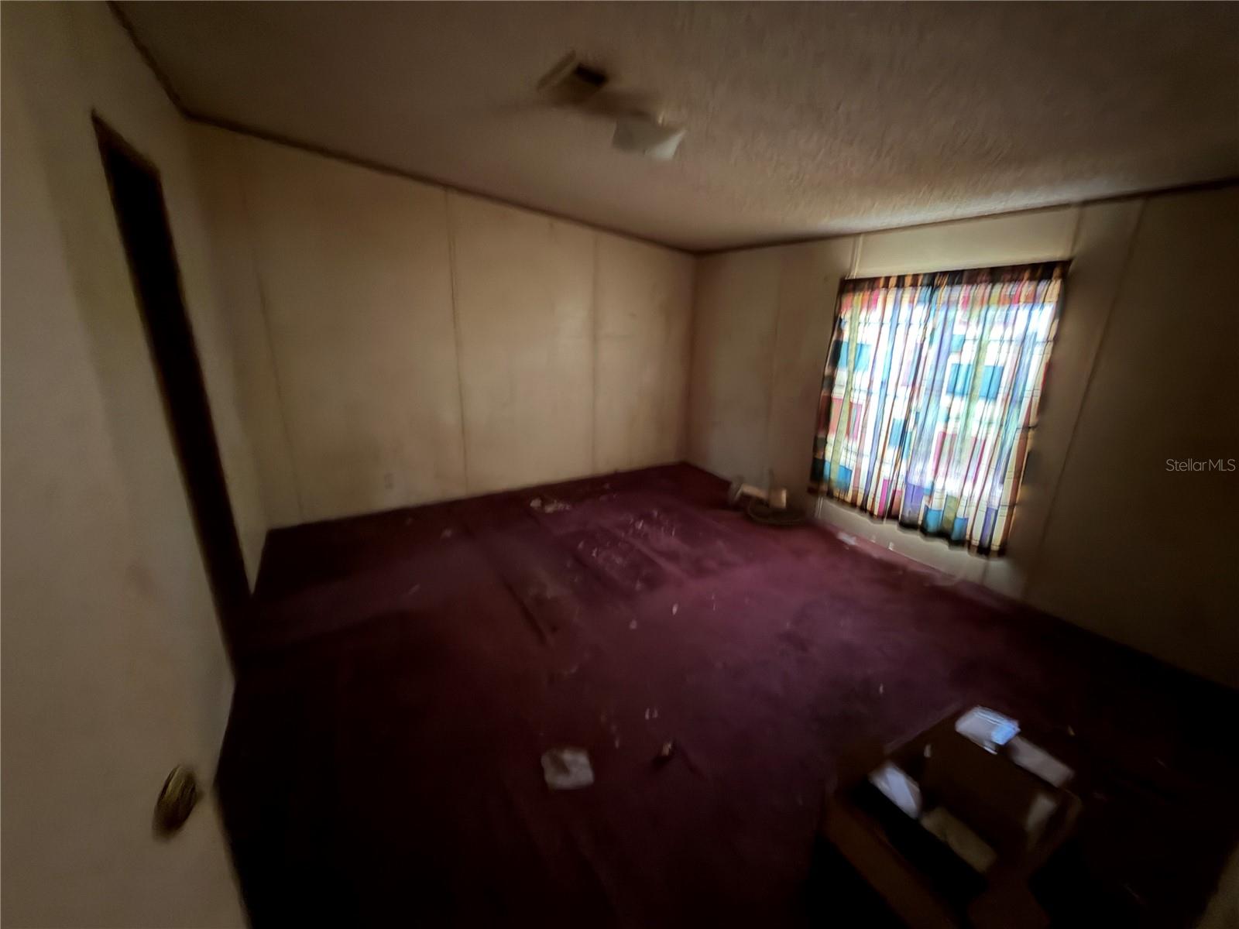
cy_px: 464
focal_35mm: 14
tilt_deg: -15.4
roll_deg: -1.8
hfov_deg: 102.1
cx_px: 620
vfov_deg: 85.7
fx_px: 501
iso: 1250
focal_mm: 2.22
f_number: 2.2
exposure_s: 1/8
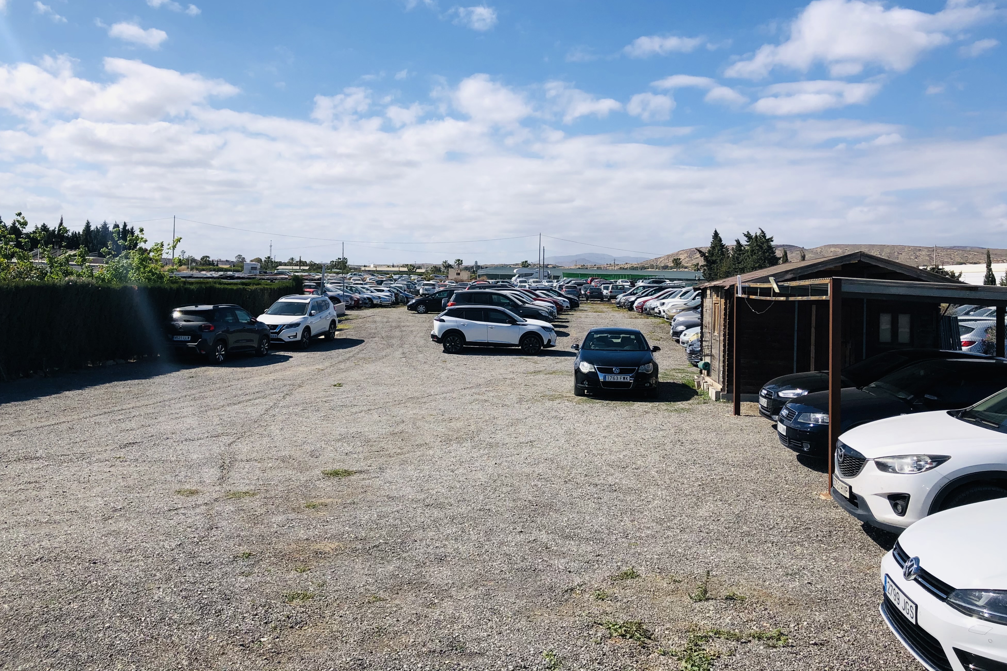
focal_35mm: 30
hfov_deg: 61.9
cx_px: 499
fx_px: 839
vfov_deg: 43.5
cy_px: 284
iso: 25
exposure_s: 1/3690
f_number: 1.8
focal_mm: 4
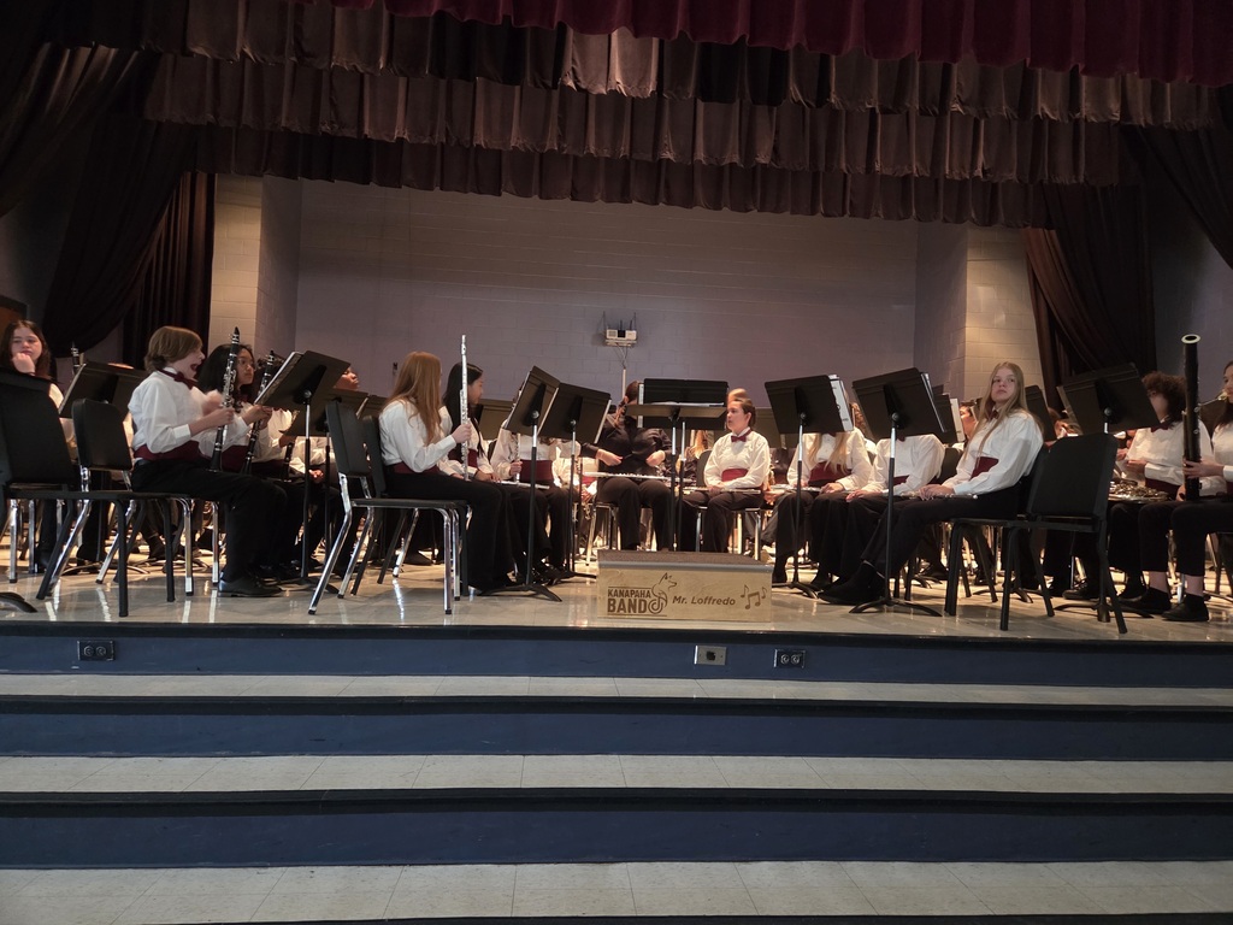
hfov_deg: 73.9
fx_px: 819
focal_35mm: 23
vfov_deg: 58.9
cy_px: 462
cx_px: 616
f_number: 1.8
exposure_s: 1/60
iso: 1600
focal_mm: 5.4
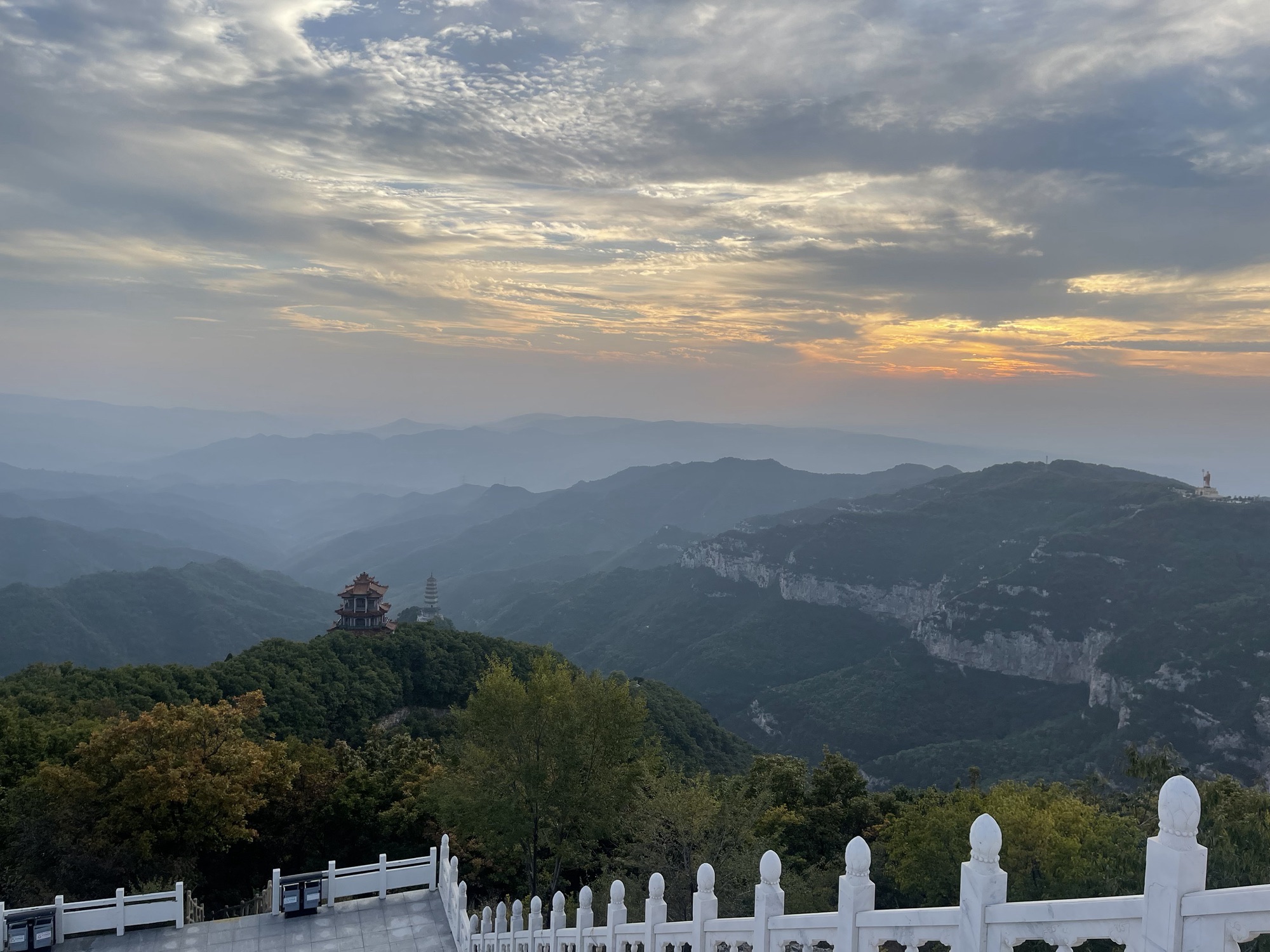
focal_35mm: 25
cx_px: 635
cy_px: 476
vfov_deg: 54.9
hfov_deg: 69.4
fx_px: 917
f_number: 1.6
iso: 32
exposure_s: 1/1252
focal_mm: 5.1
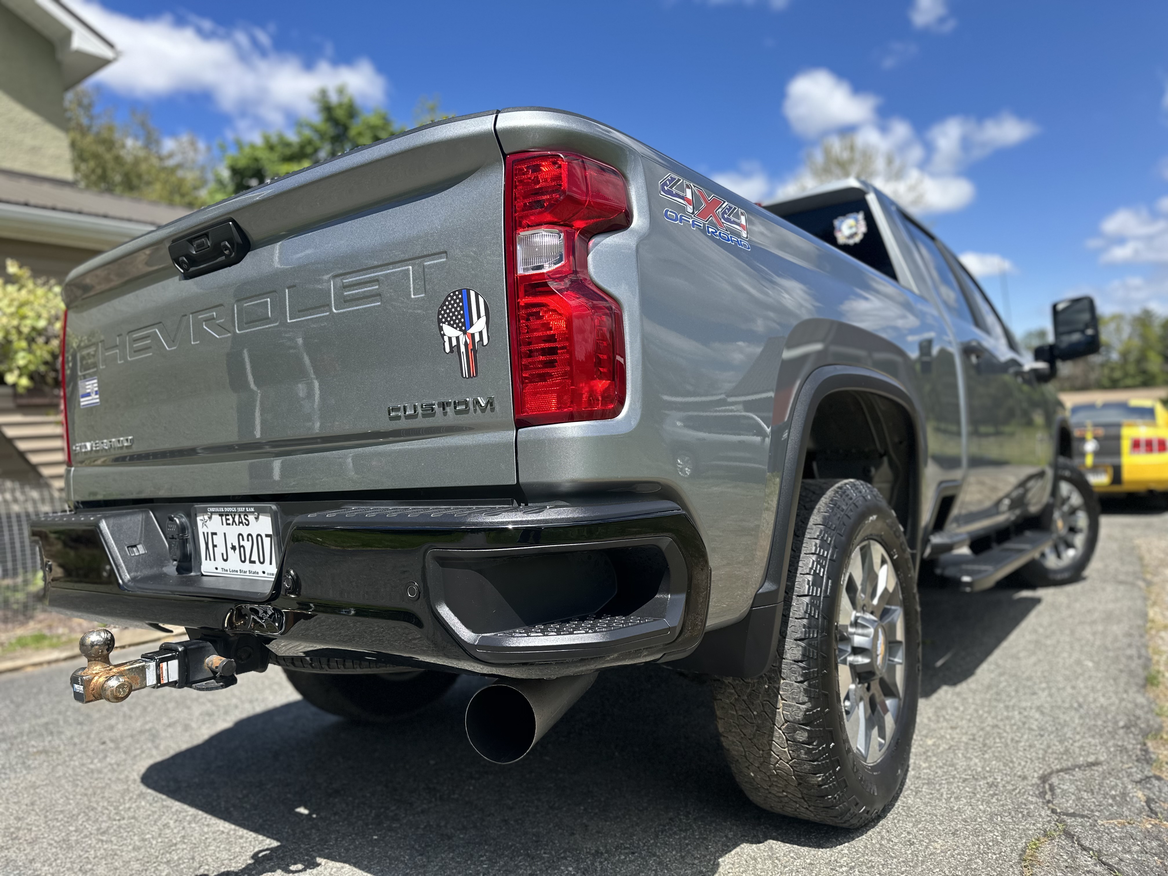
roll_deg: +5.5
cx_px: 584
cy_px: 438
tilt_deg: -0.2
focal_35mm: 24
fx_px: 810
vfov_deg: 56.8
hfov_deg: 71.6
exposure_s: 1/2252
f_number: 1.78
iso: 80
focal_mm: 6.86
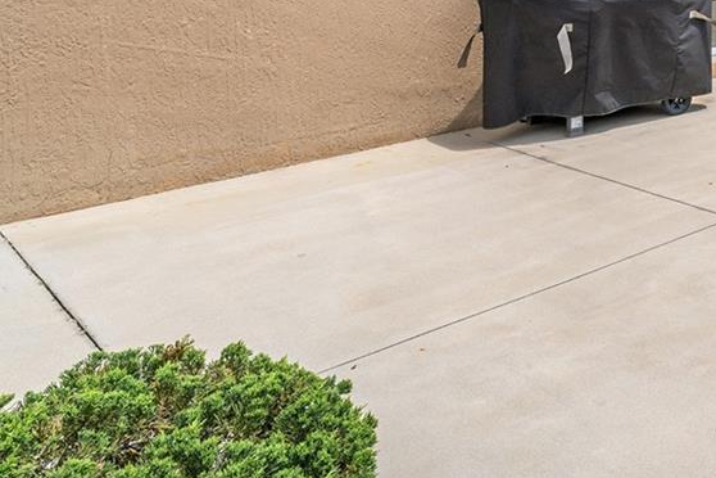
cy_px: -100
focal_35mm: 43
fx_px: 855
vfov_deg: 27.4
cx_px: 1006
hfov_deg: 30.9
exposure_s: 1/1250
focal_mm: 15
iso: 320
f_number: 8
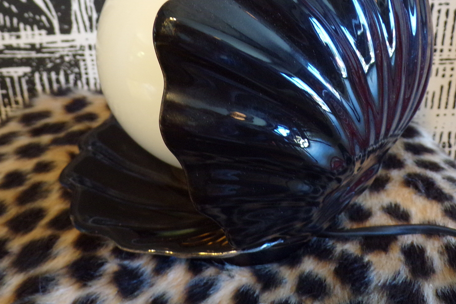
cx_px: 231
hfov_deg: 49.6
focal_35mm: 39
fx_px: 494
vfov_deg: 33.3
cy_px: 62
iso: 276
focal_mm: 4.3
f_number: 3
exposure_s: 1/17
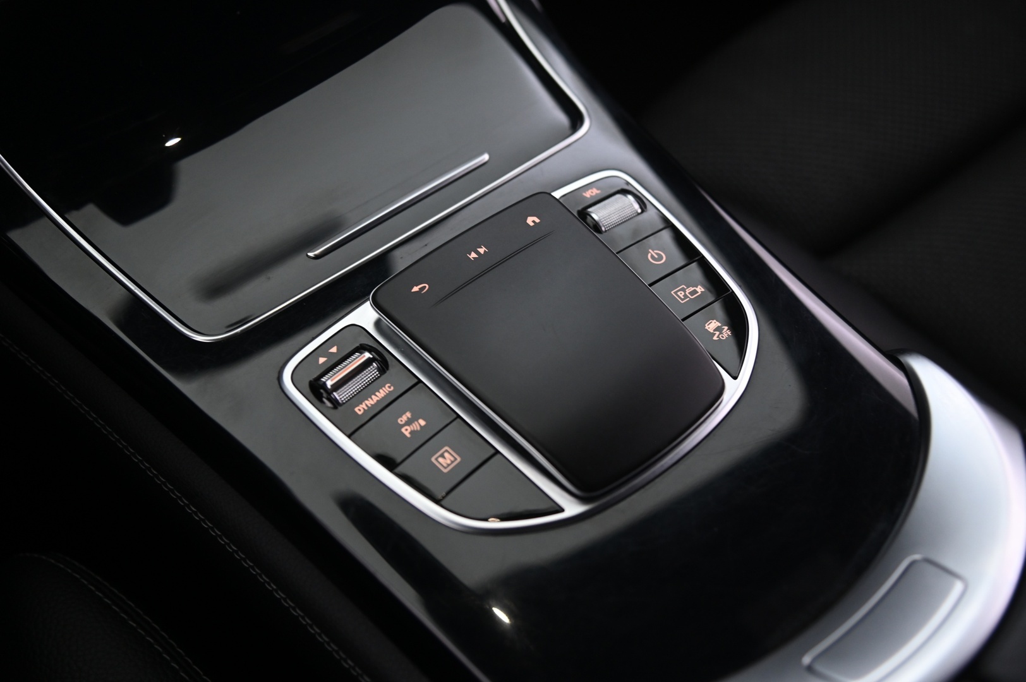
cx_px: 513
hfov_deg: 50.7
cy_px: 341
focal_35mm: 38
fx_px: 1082
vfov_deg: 35.0
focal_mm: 38
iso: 2000
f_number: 4
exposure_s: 1/15
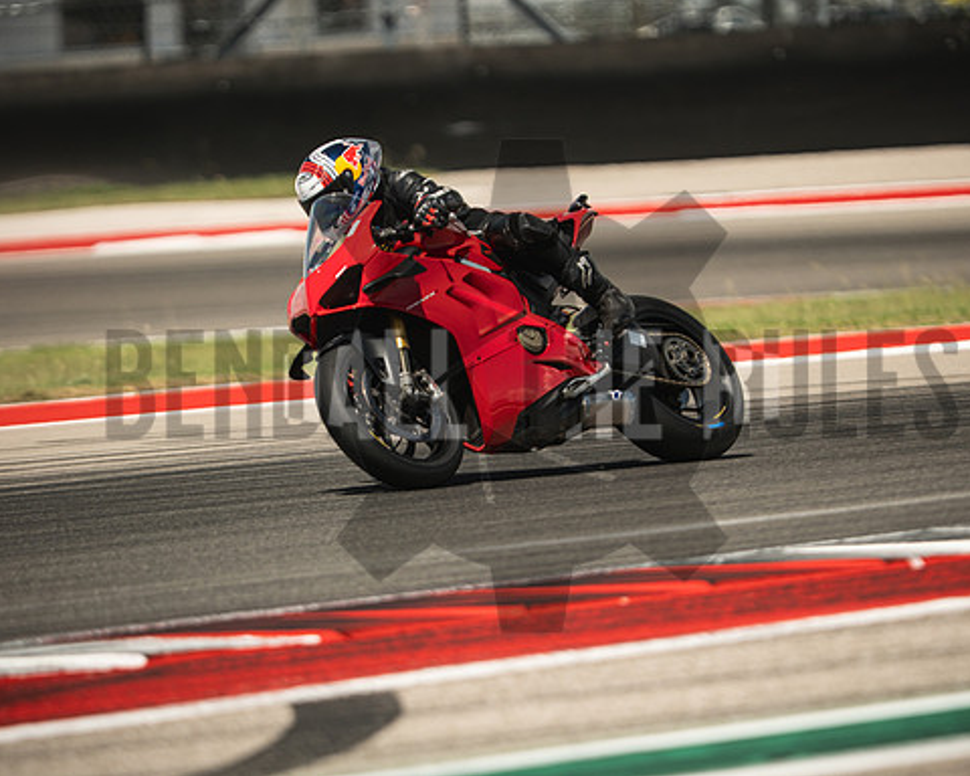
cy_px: 387
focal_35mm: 476
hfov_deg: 4.1
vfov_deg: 3.3
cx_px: 531
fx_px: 13665
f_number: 2.8
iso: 160
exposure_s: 1/1250
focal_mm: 280
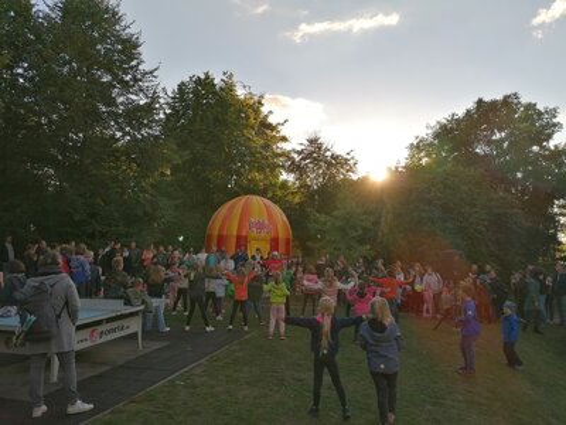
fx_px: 441
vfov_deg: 51.4
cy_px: 212
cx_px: 283
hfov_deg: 65.3
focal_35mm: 27
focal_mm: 4.75
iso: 50
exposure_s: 1/844
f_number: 1.8
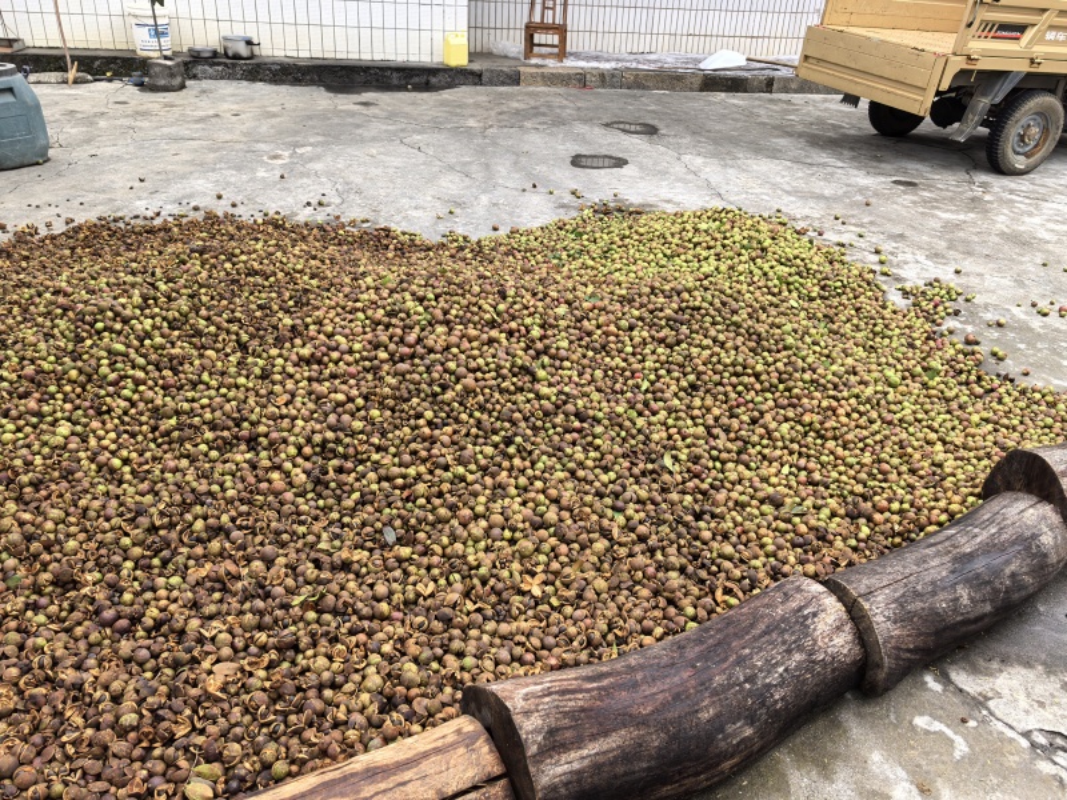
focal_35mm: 27
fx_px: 832
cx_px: 534
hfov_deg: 65.3
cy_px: 400
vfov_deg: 51.4
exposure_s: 1/144
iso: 50
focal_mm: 8.5
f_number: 2
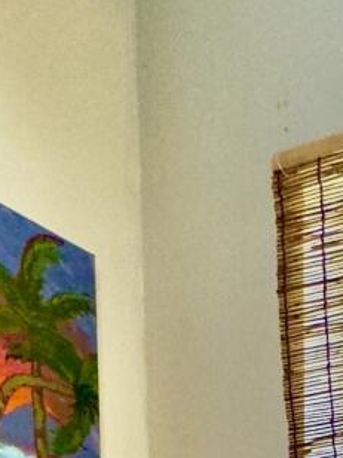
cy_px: 1066
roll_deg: -1.2
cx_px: 631
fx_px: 1202
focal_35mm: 91
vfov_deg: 14.7
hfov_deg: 14.2
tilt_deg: -8.8
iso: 125
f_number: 2.2
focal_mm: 2.22
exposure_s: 1/120
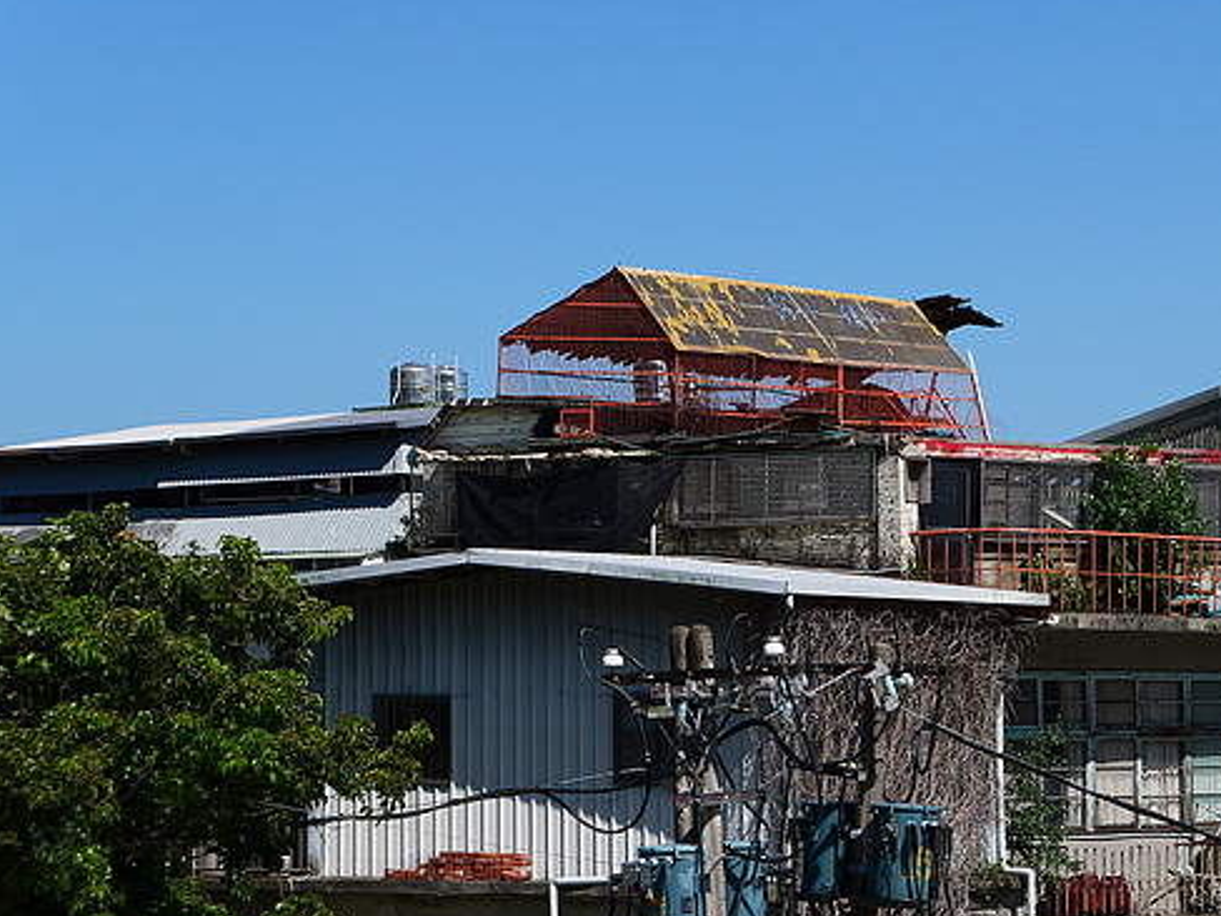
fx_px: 4233
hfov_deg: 16.3
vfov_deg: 12.3
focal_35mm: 120
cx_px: 913
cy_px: 618
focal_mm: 34
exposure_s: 1/1300
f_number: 3.5
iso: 100
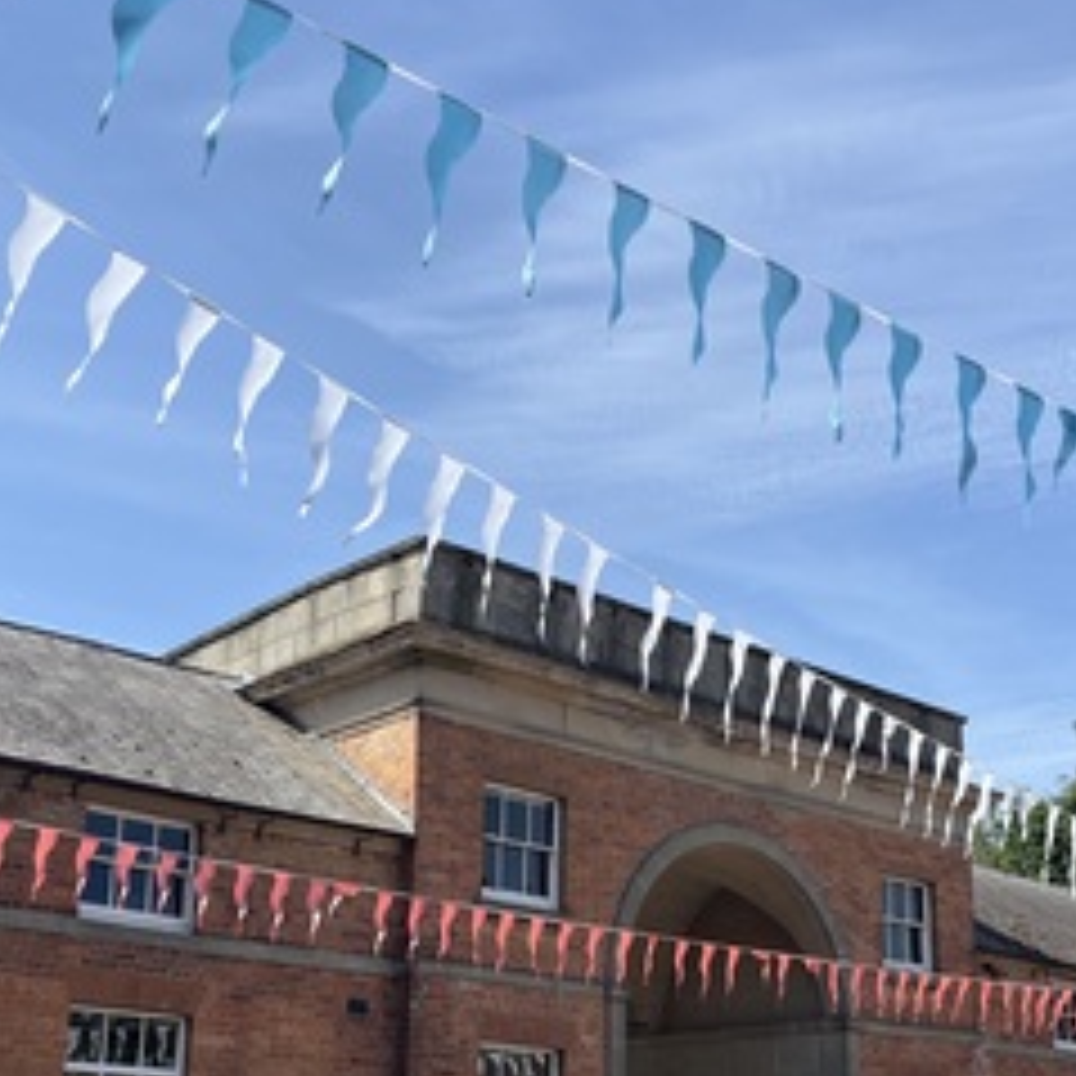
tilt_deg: +14.4
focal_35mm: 48
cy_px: 781
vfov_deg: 34.7
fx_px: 1688
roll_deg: +0.3
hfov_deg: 35.3
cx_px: 585
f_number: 1.6
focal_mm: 5.1
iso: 50
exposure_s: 1/3049
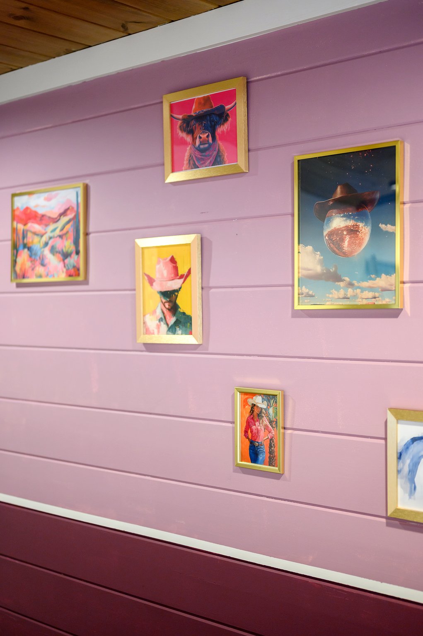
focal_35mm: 50
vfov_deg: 39.6
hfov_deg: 26.9
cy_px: 318
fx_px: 883
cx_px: 212
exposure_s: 1/80
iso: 500
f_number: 1.8
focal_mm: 50
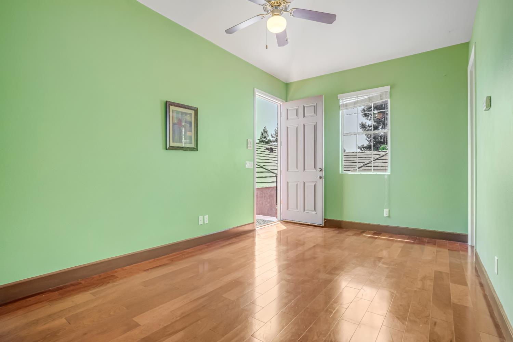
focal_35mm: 16
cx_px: 256
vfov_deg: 72.0
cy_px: 171
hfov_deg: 95.0
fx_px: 235
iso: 400
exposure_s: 1/250
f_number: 9
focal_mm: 11
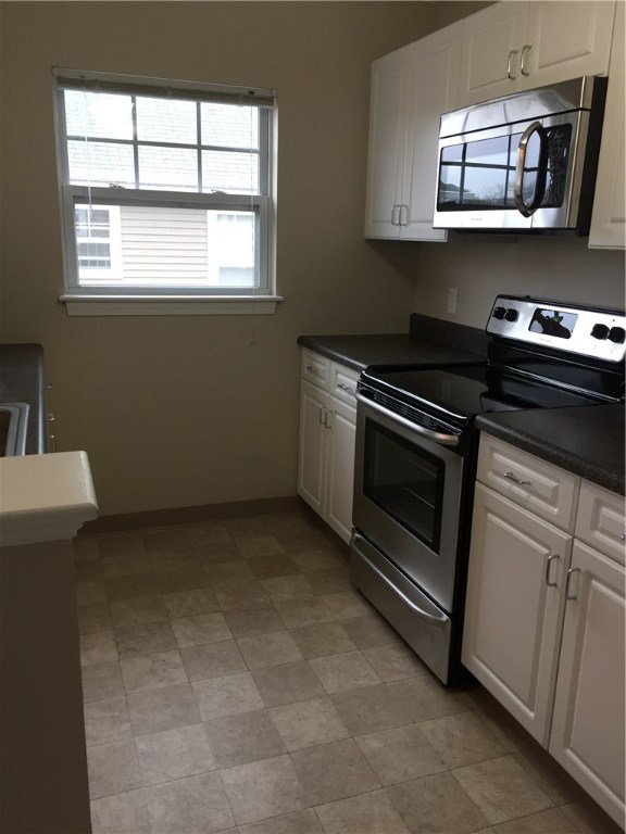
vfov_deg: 61.7
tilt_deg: -12.2
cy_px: 417
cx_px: 313
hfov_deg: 48.2
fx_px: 699
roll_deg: -1.1
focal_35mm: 29
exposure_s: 1/30
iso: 32
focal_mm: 4.15
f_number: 2.2
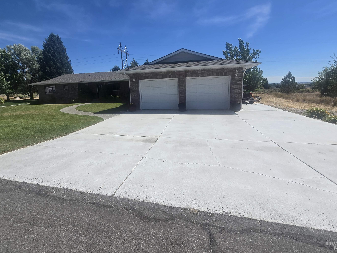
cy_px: 111
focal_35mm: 15
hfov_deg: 98.1
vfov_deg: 81.4
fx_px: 146
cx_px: 161
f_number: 2.2
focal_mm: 2.2
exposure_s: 1/4142
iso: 50
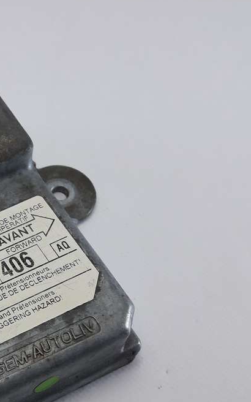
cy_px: 257
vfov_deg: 36.0
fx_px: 613
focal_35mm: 56
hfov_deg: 21.0
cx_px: -75
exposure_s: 1/100
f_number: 1.9
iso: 64
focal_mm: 3.7
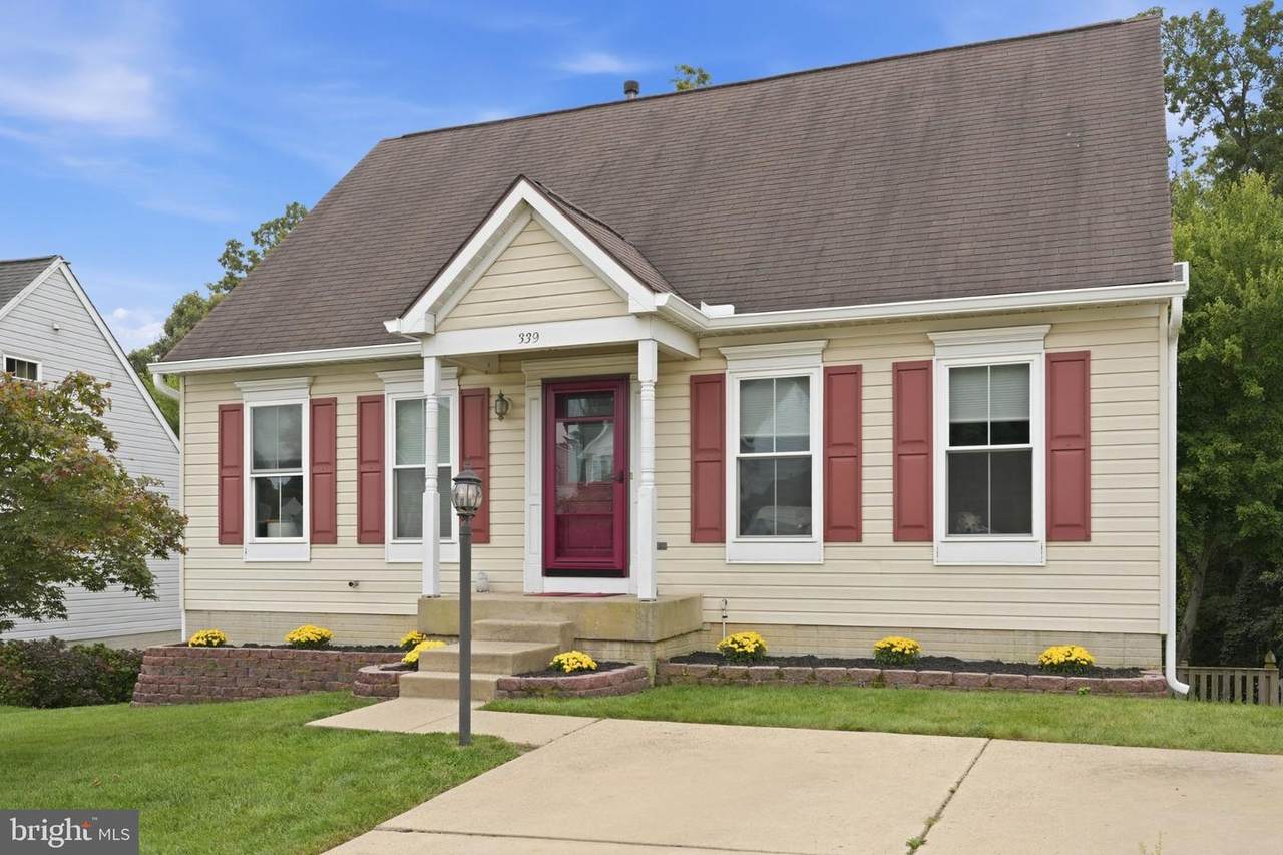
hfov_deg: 60.3
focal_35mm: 31
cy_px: 428
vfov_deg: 42.3
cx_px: 642
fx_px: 1105
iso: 200
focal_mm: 31
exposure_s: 1/125
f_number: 8
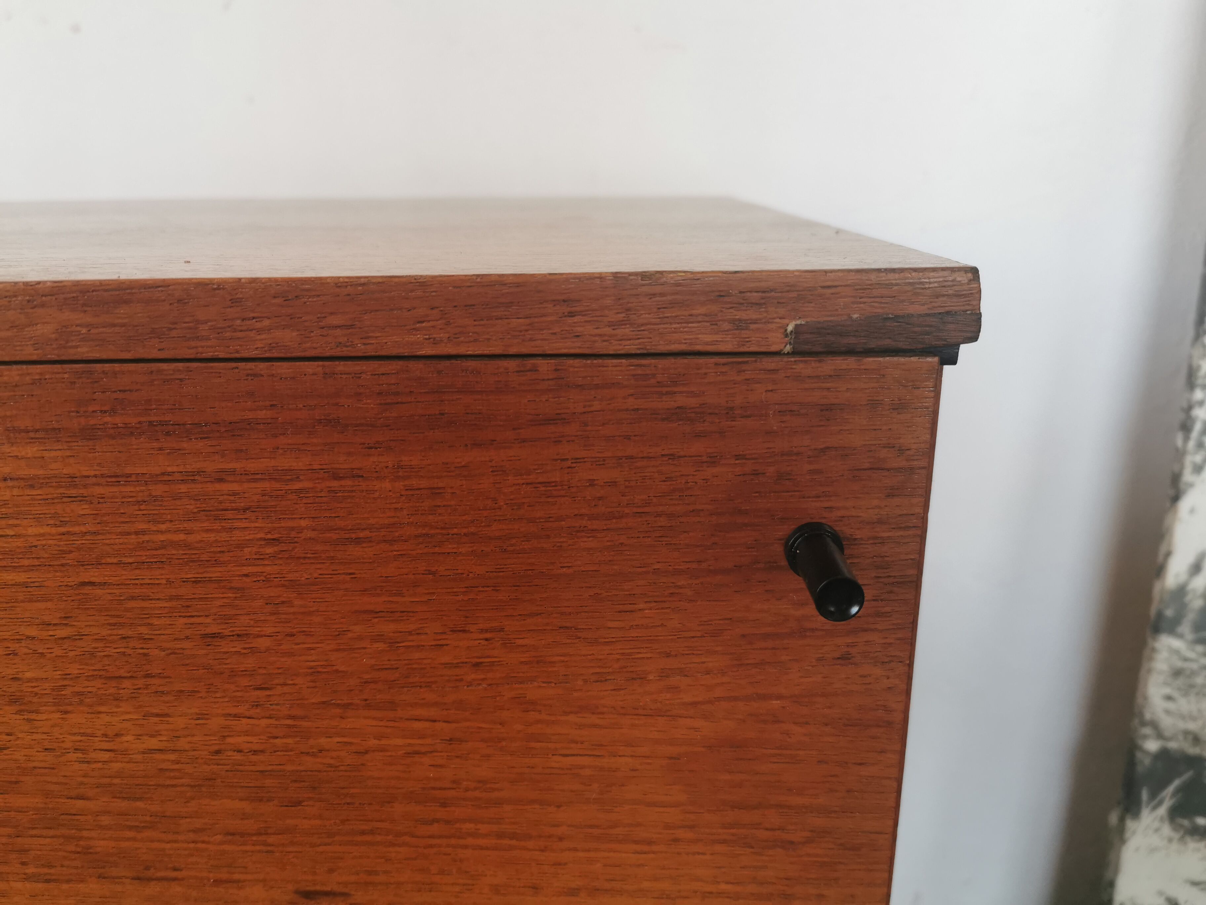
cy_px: 452
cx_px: 603
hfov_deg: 65.3
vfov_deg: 51.4
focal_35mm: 27
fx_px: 941
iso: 125
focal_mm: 5.56
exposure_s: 1/120
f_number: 1.6
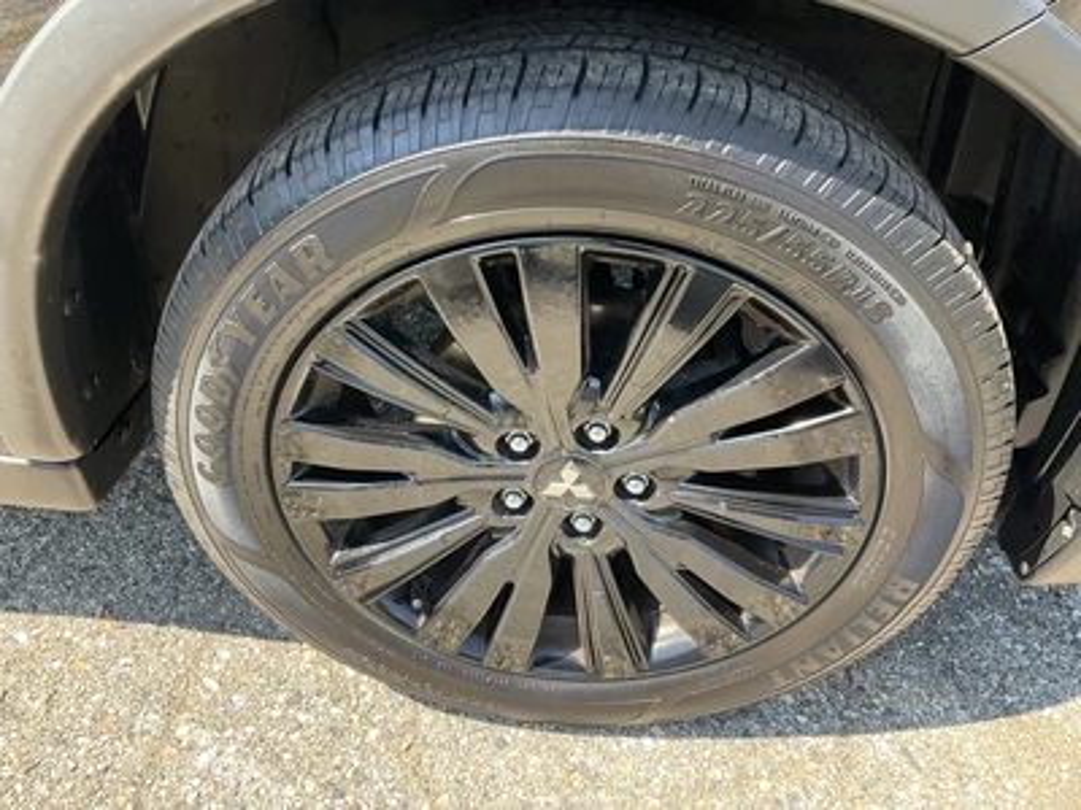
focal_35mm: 29
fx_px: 906
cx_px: 540
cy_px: 405
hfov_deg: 61.7
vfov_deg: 48.2
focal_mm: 3
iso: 32
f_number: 1.8
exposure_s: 1/172
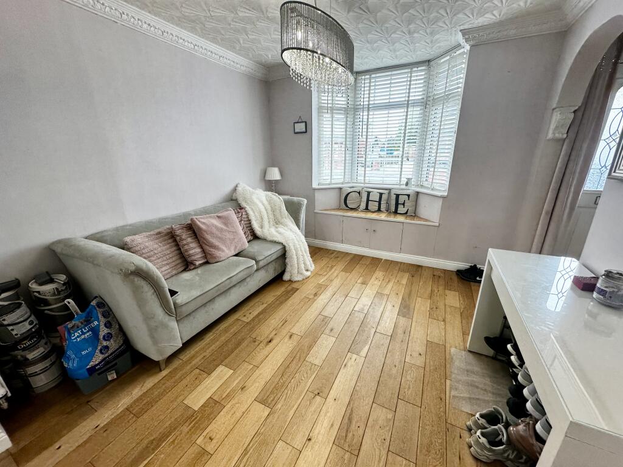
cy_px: 234
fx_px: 252
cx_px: 312
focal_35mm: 14
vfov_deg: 85.7
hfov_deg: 102.1
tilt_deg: -18.1
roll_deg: +1.0
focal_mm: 2.22
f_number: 2.2
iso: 100
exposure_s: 1/100
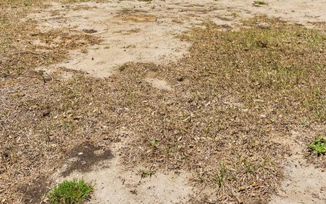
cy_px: -61
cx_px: 150
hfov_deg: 43.5
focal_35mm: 46
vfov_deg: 24.4
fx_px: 409
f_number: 8
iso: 200
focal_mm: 16
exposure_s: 1/400
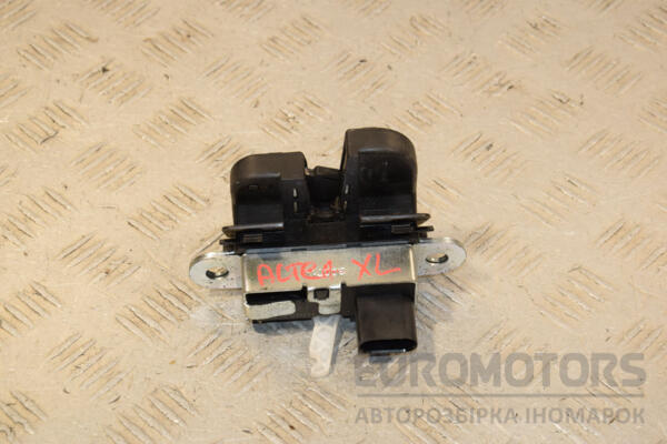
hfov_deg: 21.9
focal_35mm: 93
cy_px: 222
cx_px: 334
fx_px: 1723
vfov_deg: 14.7
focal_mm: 62
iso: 800
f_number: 8
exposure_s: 1/200
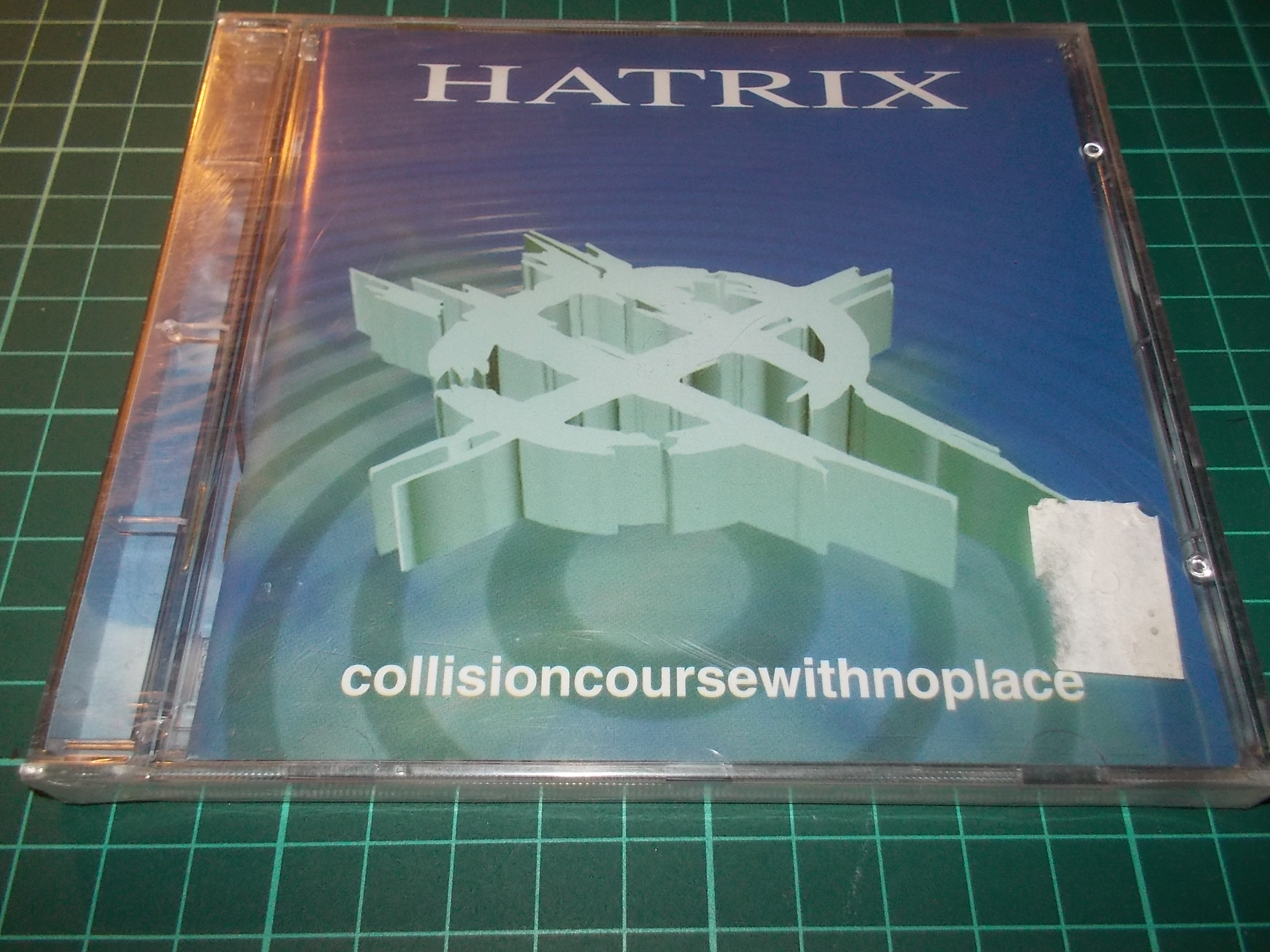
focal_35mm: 30
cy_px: 473
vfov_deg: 46.8
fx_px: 1101
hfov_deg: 60.0
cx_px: 642
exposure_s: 1/30
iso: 200
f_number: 3.3
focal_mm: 4.1
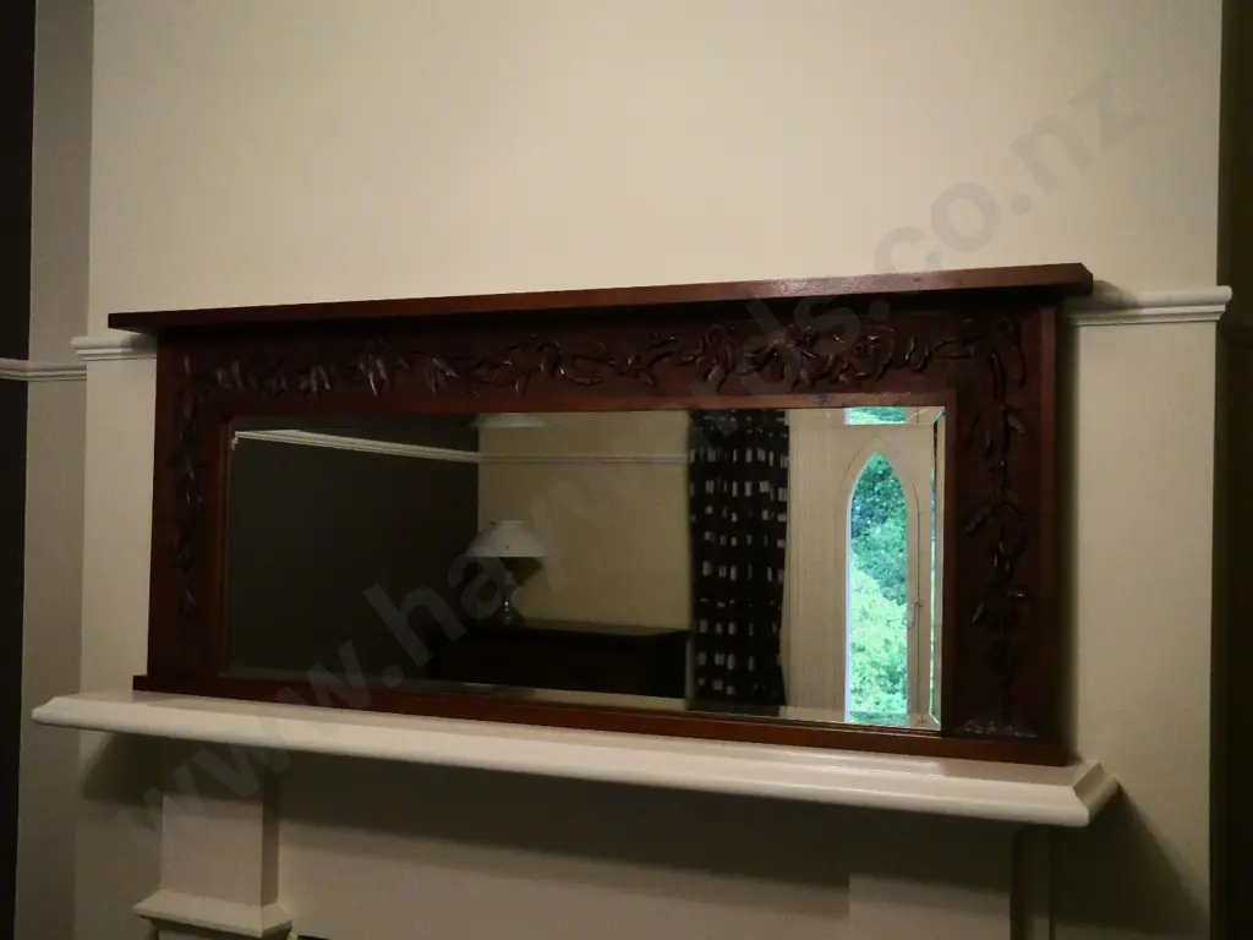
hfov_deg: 46.8
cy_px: 470
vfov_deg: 36.0
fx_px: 1448
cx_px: 626
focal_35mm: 40
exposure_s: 1/200
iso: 6400
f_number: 4.5
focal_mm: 20
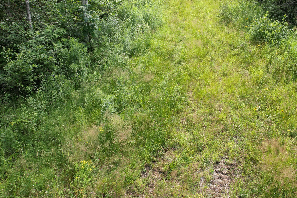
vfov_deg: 40.9
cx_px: 178
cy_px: 78
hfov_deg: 58.3
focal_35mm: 32
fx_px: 264
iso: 100
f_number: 2.8
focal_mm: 8.38
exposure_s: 1/320
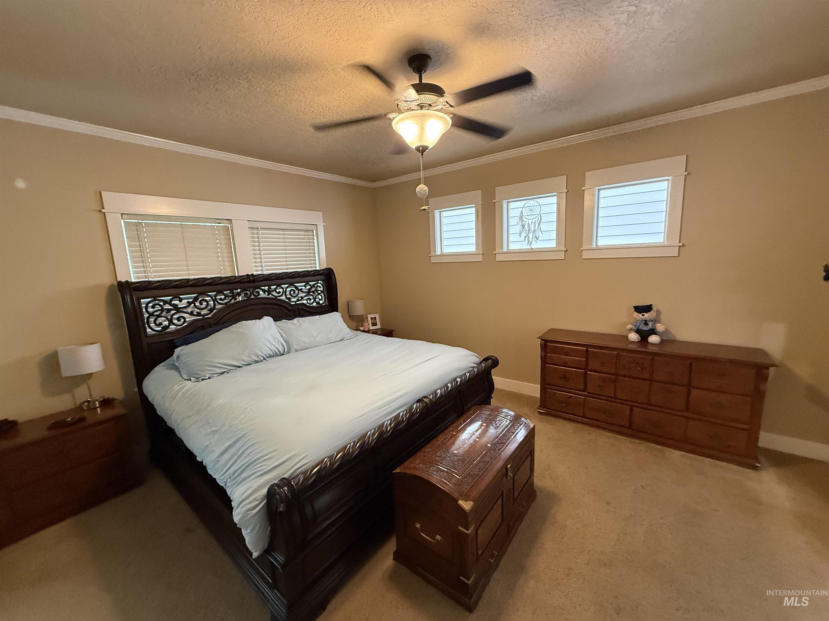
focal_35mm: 14
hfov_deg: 102.1
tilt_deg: -9.4
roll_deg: +2.8
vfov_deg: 85.7
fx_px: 335
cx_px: 414
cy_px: 310
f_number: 2.2
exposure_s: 1/60
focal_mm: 2.22
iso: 500
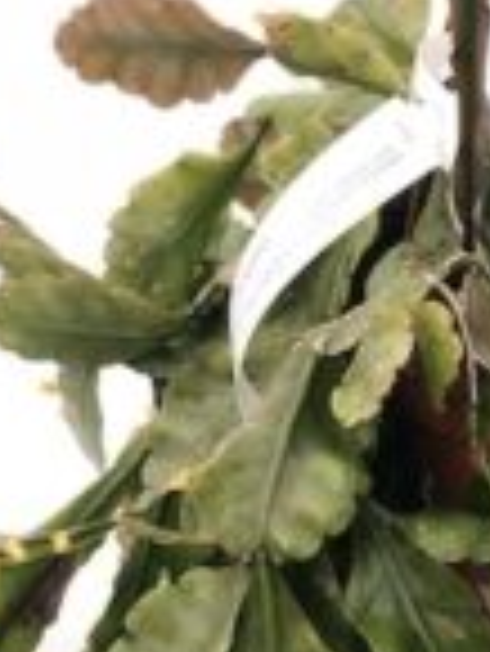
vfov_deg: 10.3
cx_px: 692
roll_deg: -0.3
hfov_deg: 7.7
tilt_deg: -13.8
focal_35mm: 191
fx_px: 3600
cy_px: 398
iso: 40
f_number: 2.4
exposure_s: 1/60
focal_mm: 6
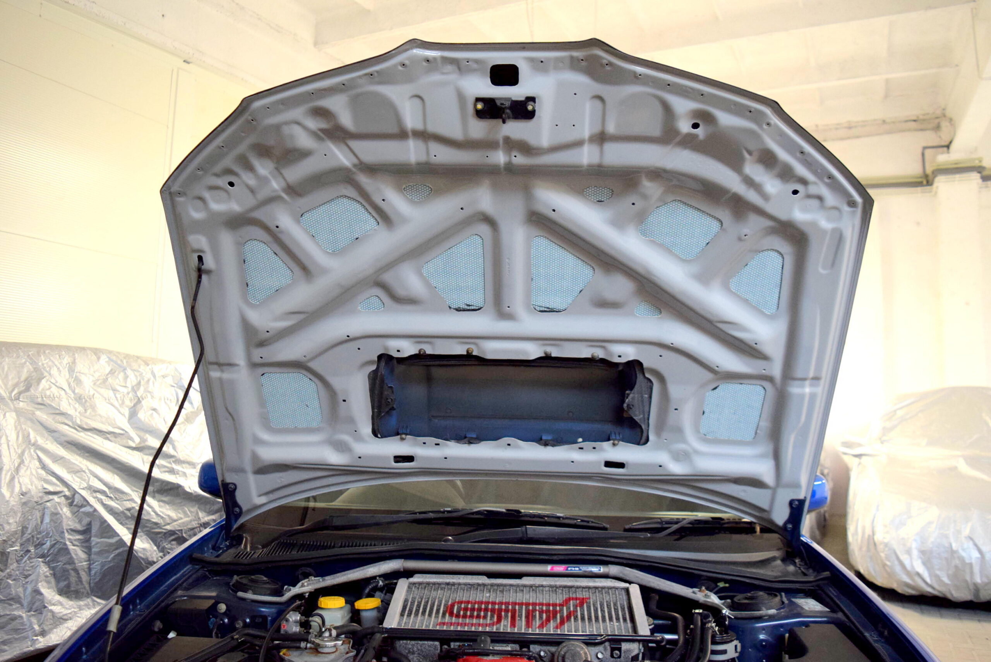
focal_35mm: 27
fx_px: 744
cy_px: 331
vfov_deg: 48.0
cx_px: 496
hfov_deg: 67.3
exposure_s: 1/60
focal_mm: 18
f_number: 3.5
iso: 1600
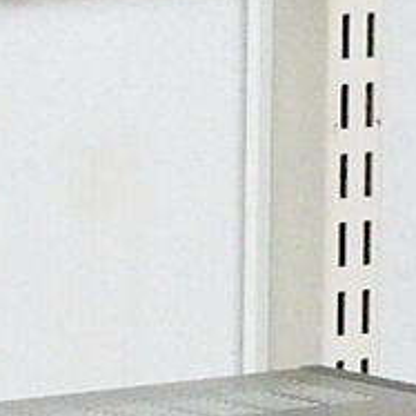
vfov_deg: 3.1
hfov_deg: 3.1
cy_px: 772
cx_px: 118
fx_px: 7641
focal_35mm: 562
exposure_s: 1/20
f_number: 7.1
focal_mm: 22.3
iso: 1600
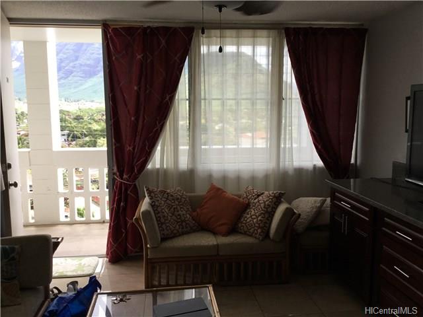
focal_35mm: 31
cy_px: 158
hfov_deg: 58.4
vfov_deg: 45.4
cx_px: 212
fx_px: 379
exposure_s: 1/120
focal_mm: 3.3
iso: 32
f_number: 2.4
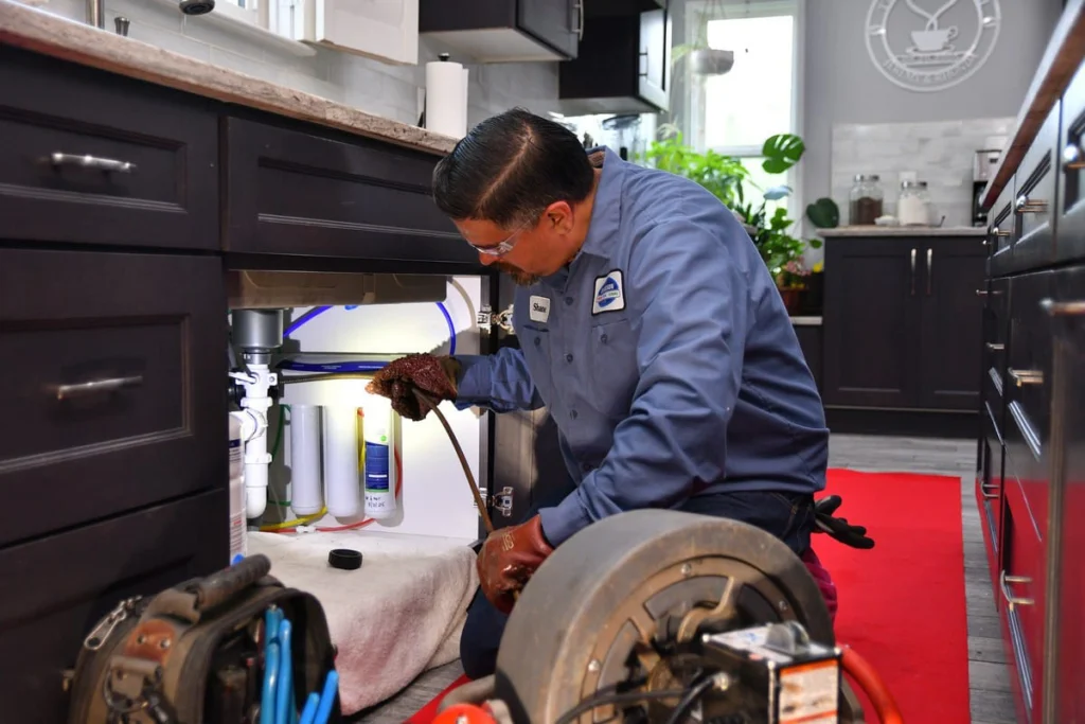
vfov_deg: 33.0
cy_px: 362
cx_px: 542
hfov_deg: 47.9
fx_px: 1221
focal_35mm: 40
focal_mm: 27
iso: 500
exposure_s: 1/400
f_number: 2.8
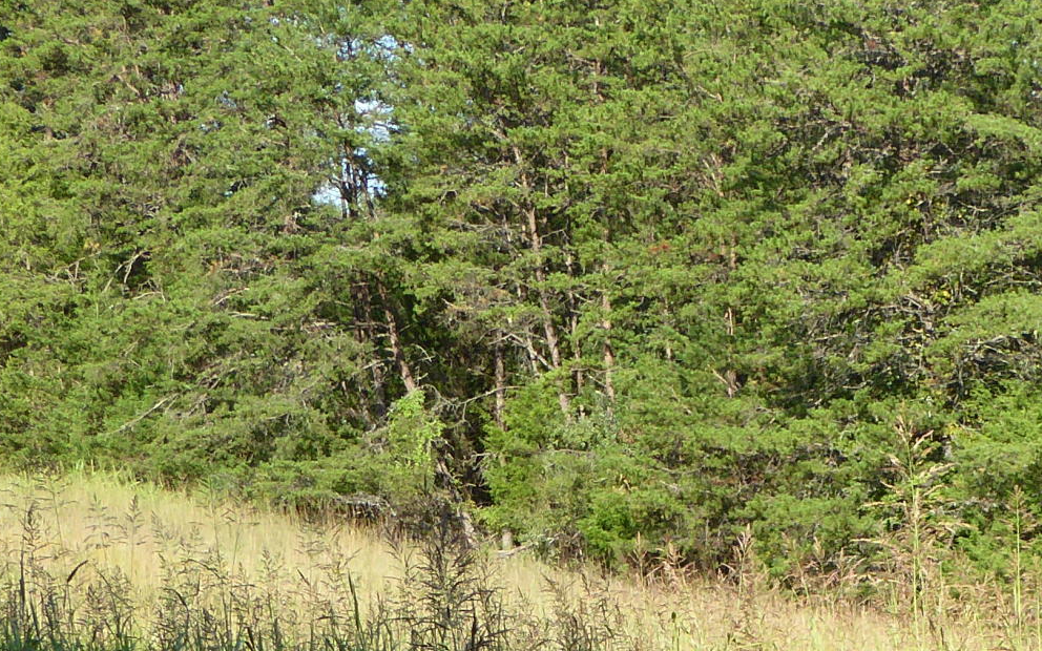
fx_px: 3095
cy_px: 816
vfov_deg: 11.7
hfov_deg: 18.9
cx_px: 888
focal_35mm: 109
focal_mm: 5.8
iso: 100
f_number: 3.6
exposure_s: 1/320
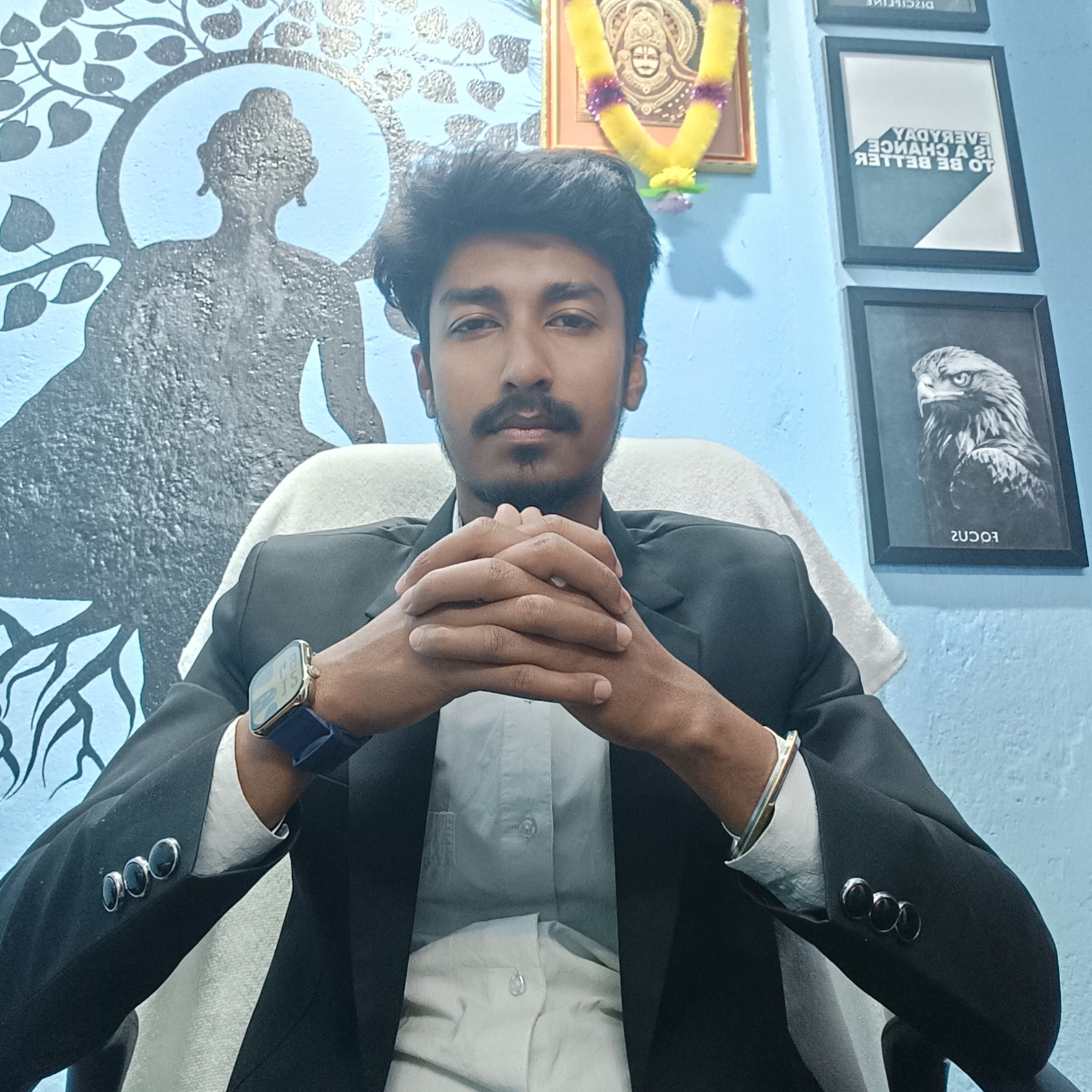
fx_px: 1035
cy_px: 381
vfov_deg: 54.7
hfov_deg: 55.6
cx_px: 552
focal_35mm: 29
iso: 320
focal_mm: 3.23
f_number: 2.45
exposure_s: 1/33.3
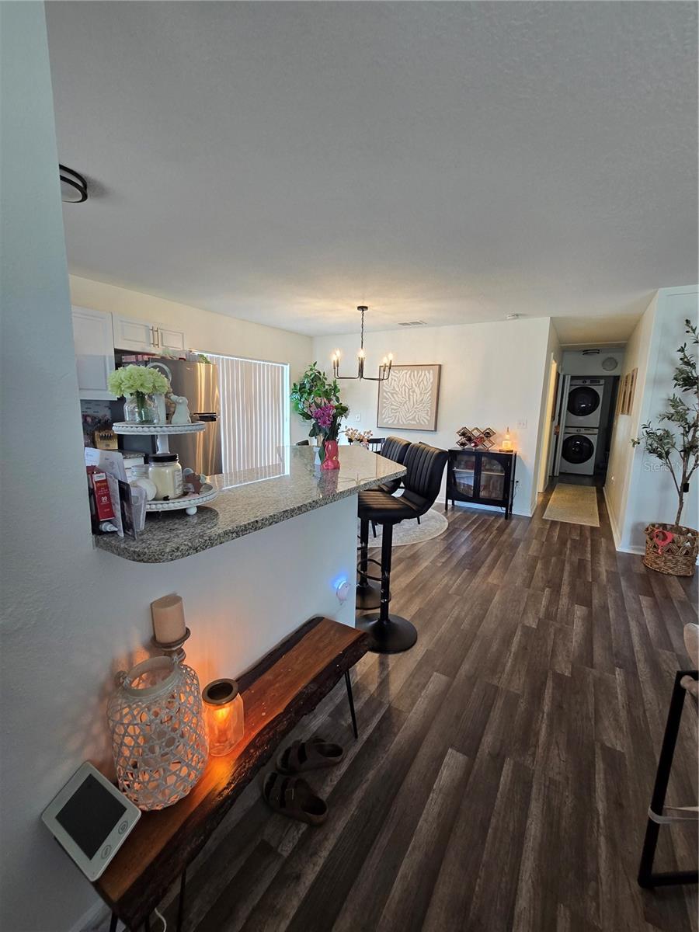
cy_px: 466
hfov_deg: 89.9
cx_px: 350
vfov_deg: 106.2
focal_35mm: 13
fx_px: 350
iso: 160
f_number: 2.2
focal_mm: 2.2
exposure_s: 1/60
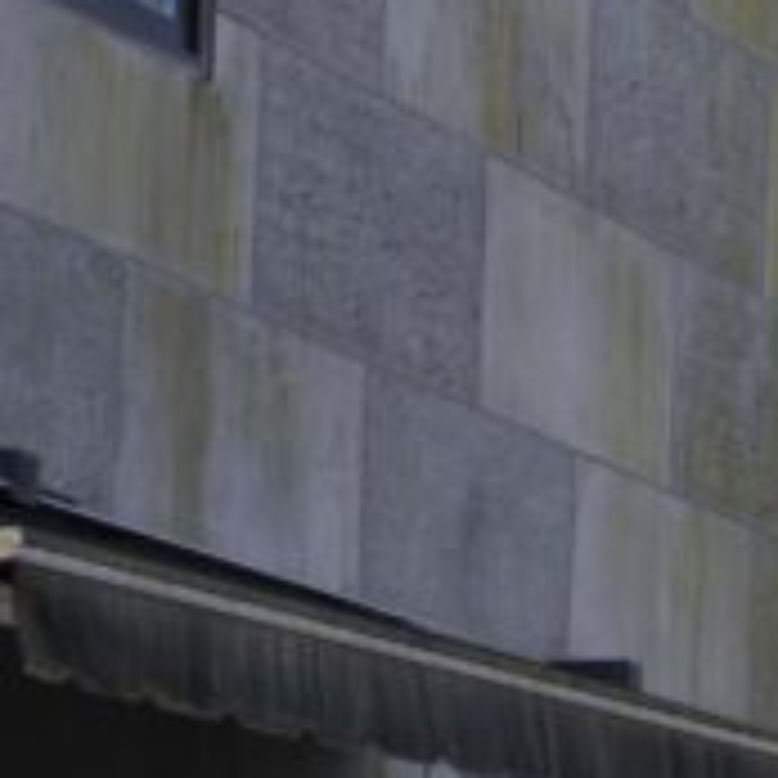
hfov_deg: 6.1
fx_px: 6789
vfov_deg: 6.5
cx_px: 2195
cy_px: 969
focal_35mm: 267
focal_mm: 53
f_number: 6.3
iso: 100
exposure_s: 1/80
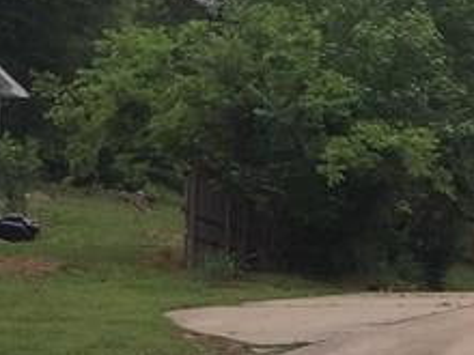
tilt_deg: +5.7
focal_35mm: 135
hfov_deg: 12.4
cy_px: 297
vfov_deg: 10.9
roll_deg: -0.2
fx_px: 1849
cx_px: 1032
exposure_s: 1/648
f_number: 2.2
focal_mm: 4.15
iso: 32
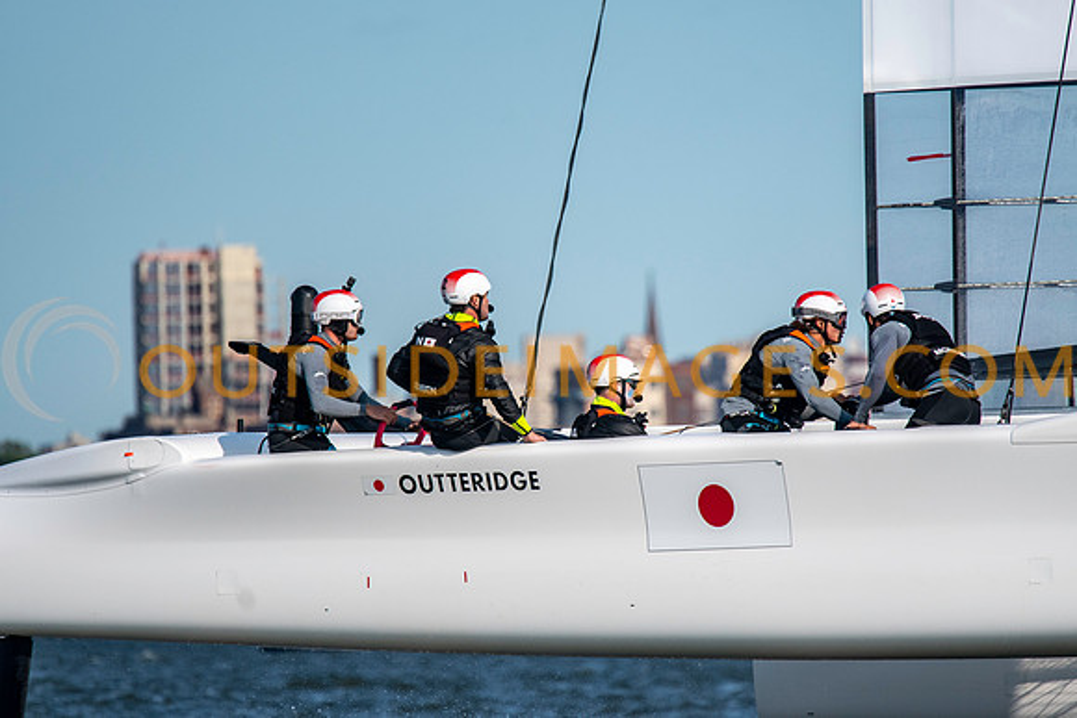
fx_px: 18851
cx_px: 538
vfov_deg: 2.2
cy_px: 359
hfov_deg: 3.3
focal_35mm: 630
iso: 500
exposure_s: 1/3200
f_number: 5.6
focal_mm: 420
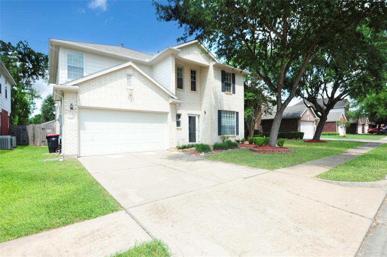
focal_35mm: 16
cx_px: 194
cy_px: 128
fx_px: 172
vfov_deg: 73.7
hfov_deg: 96.8
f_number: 8
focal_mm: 16
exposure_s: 1/160
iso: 320
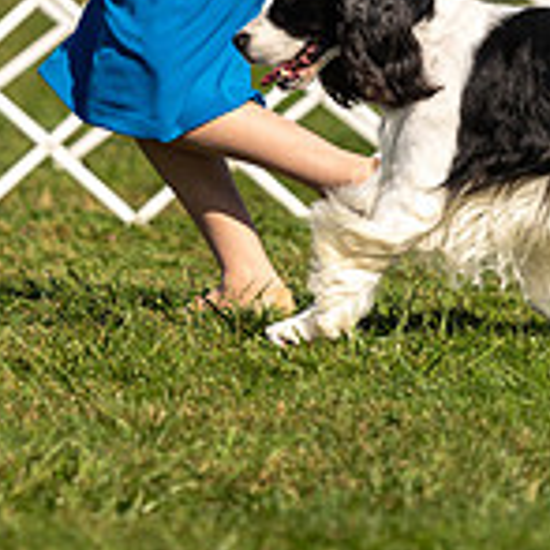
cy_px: -176
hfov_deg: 2.2
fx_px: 14057
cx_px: 181
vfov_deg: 2.2
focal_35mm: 782
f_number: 3.2
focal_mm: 200
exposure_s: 1/2500
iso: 100
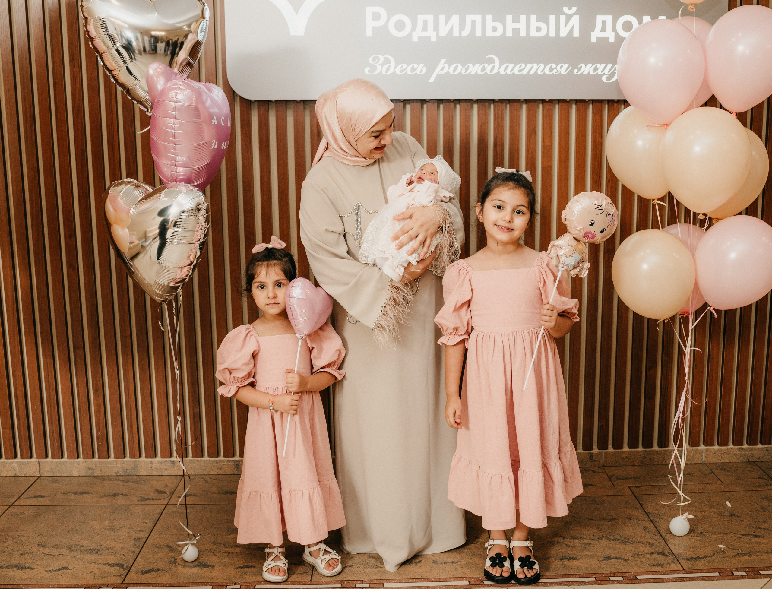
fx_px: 888
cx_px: 413
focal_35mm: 40
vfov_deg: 36.7
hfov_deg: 47.0
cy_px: 293
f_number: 3.5
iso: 320
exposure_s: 1/160
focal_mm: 35
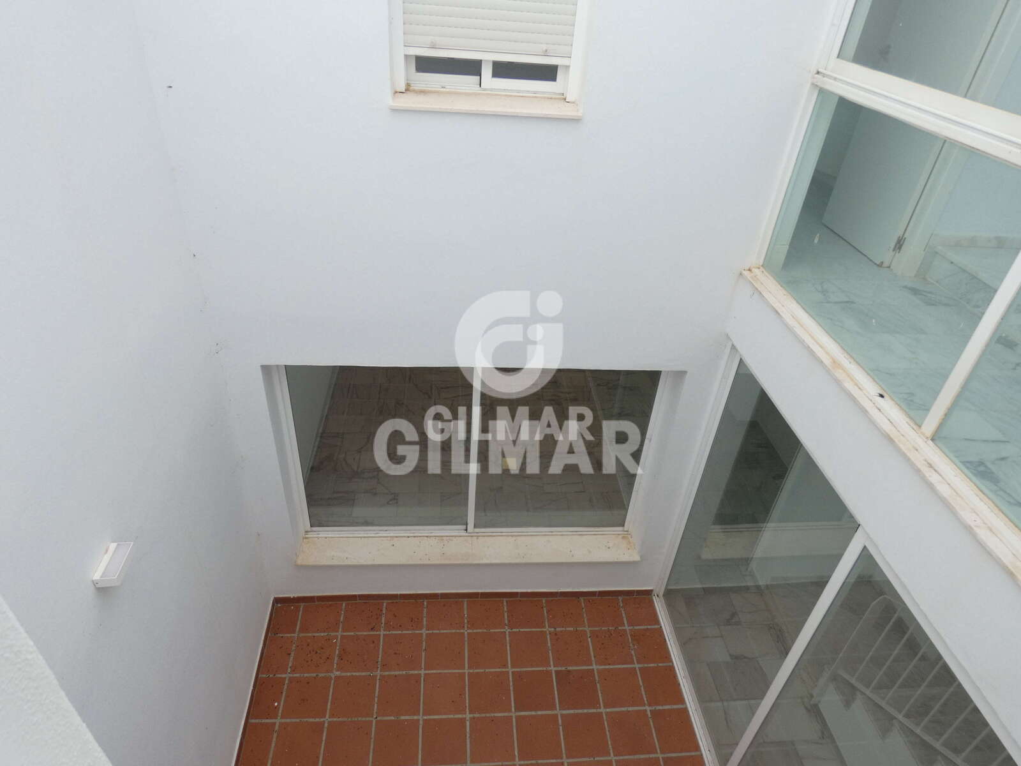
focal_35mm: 21
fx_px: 619
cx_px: 510
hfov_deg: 79.0
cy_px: 383
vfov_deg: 63.4
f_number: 2.8
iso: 80
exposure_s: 1/320
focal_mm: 3.6
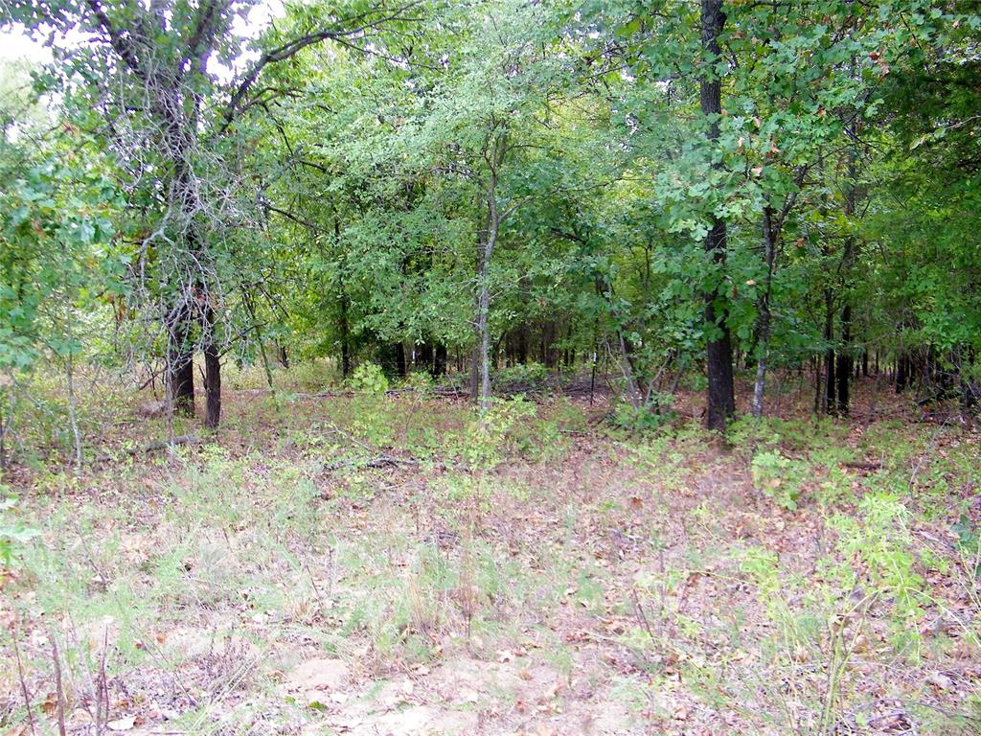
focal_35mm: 32
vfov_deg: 44.2
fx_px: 907
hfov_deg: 56.8
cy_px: 368
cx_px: 490
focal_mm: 5.8
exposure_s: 1/30
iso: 80
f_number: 3.6
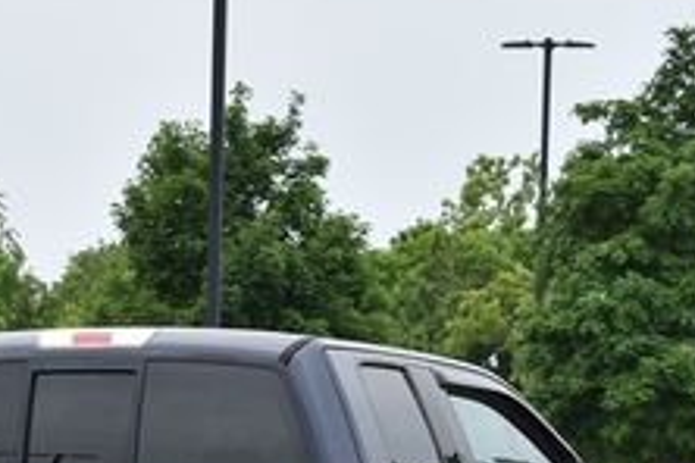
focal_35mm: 208
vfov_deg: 6.6
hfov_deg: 9.8
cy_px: 521
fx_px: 4015
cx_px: -22
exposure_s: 1/250
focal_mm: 48
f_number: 8
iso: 180
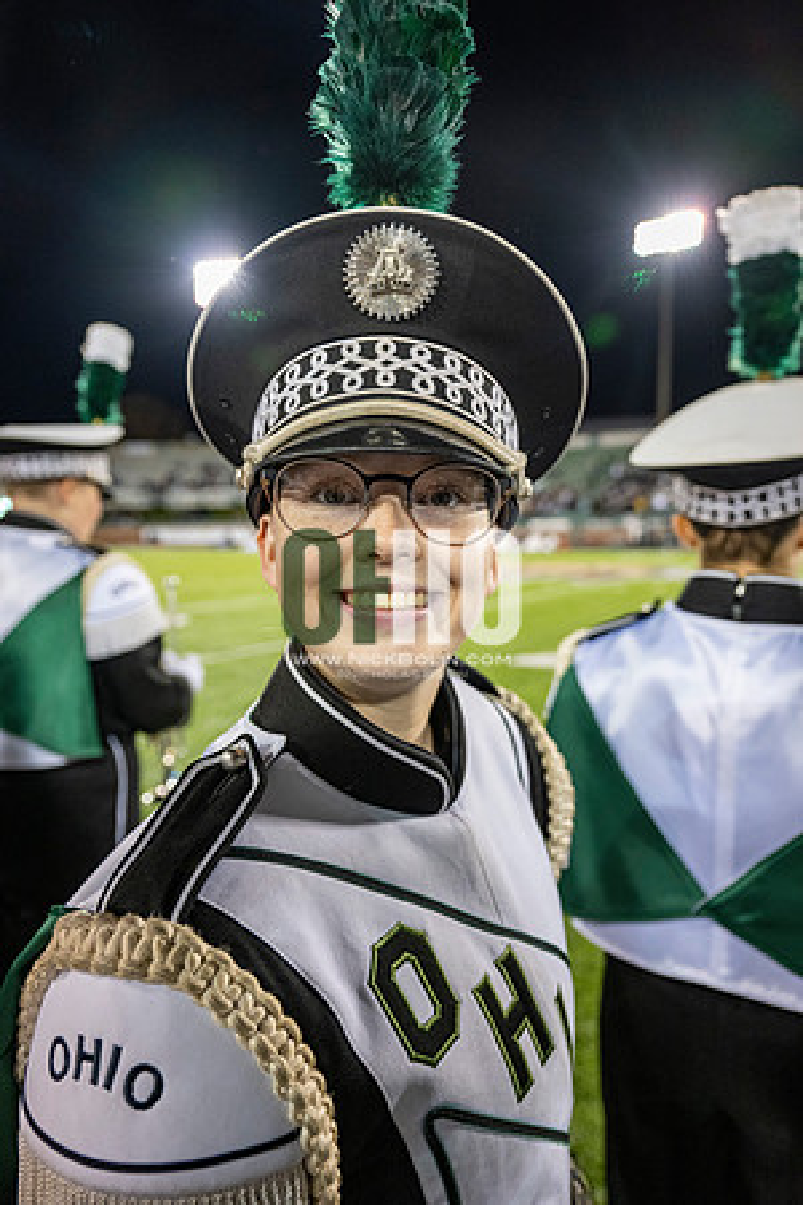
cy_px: 602
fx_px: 803
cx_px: 402
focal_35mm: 24
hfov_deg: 53.1
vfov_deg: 73.7
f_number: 3.2
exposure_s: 1/500
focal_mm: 24
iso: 2000
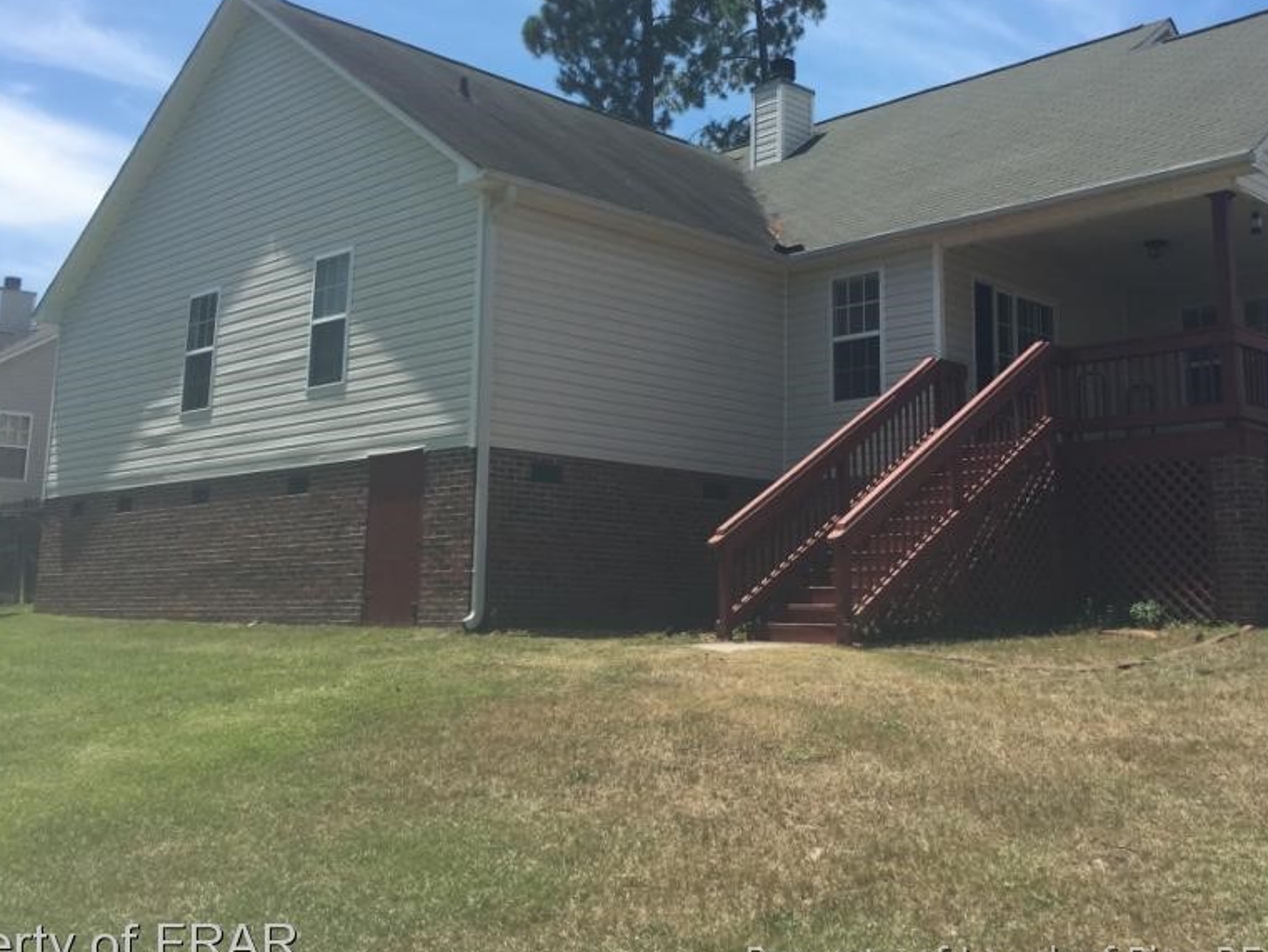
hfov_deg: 47.8
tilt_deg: +11.7
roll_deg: -1.5
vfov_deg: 36.6
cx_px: 703
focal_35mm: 39
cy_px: 348
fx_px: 1429
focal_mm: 4.15
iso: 25
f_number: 2.2
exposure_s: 1/1538
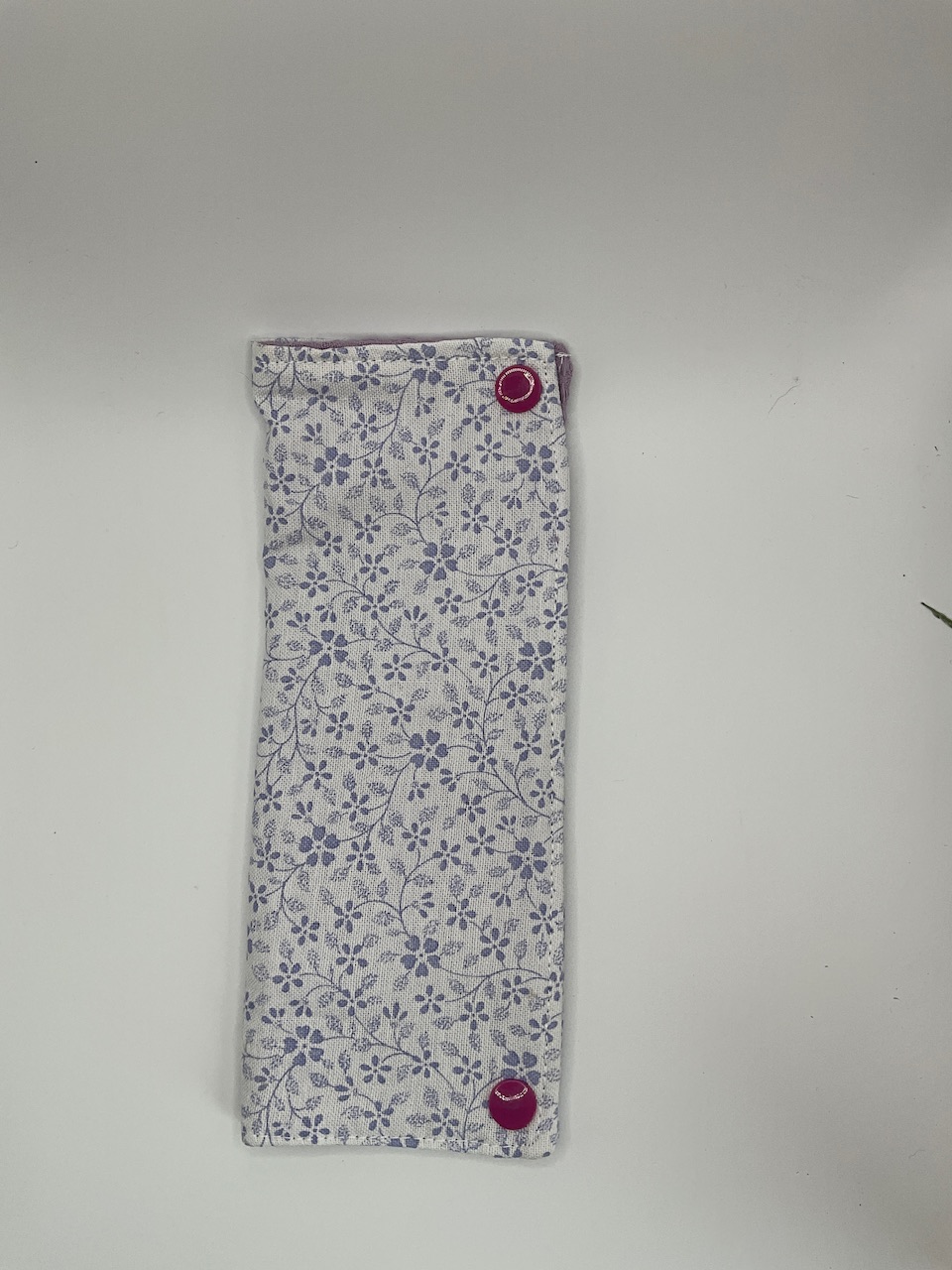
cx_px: 476
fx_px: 1063
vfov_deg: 61.7
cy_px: 635
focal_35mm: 29
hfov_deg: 48.2
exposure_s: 1/482
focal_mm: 3
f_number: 1.8
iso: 25
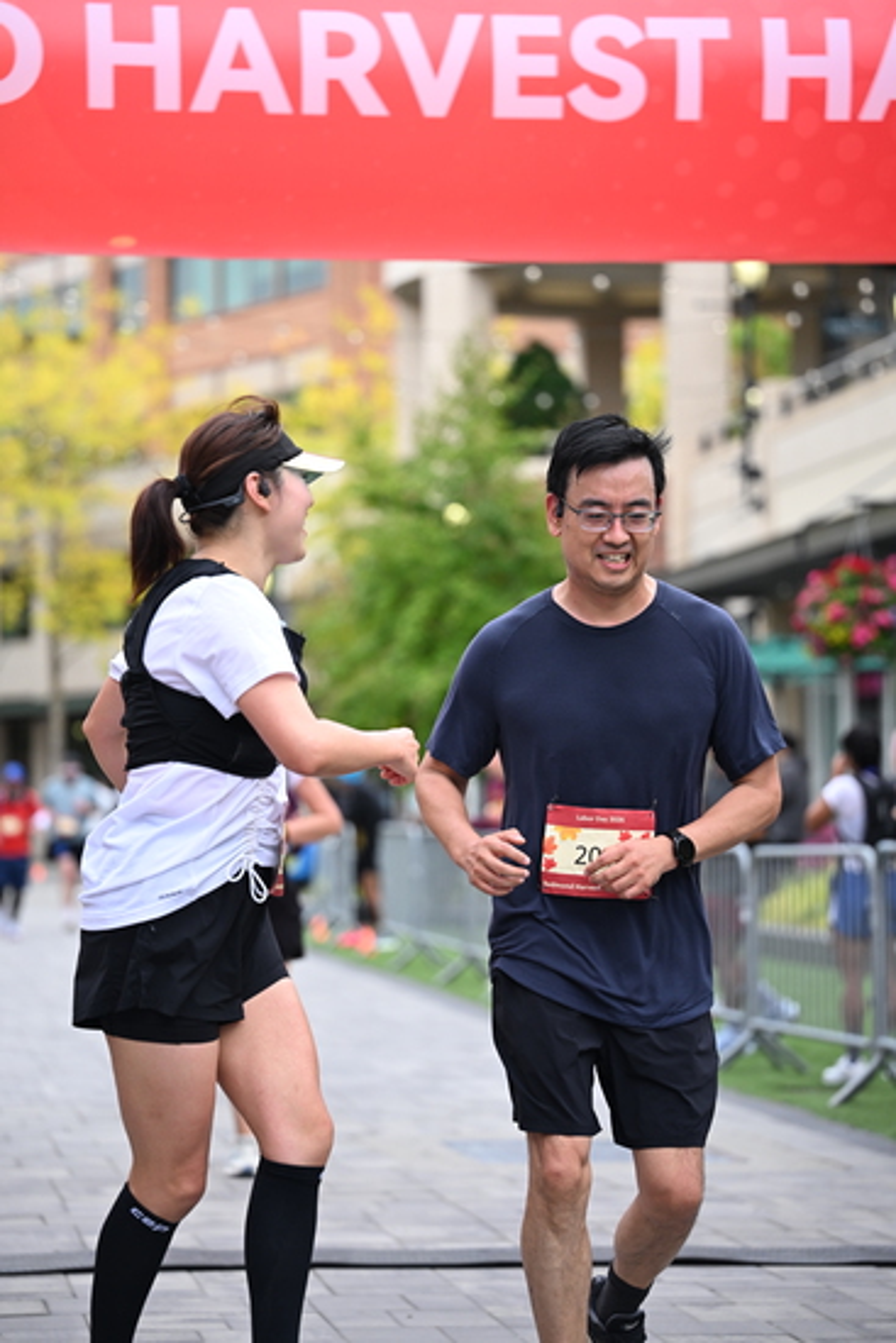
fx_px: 3768
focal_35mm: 101
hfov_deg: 13.6
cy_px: 672
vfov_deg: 20.2
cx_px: 448
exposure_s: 1/2000
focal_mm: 101
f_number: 2.8
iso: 640
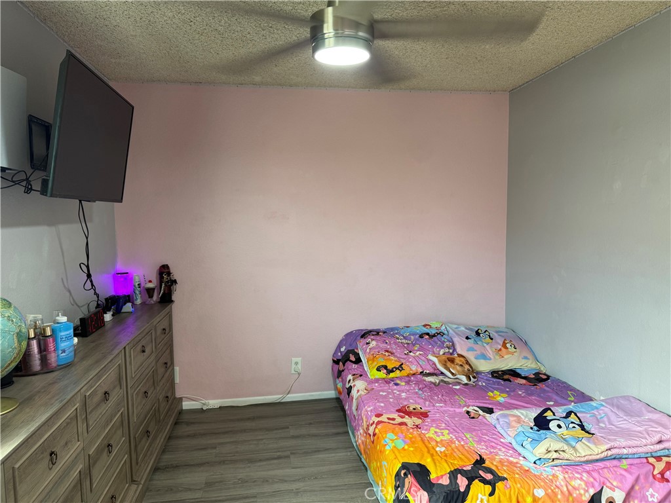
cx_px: 336
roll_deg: +0.7
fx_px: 465
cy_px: 252
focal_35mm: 24
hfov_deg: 71.6
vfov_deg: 56.8
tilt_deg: -4.3
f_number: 1.78
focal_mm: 6.76
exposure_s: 1/60
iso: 100
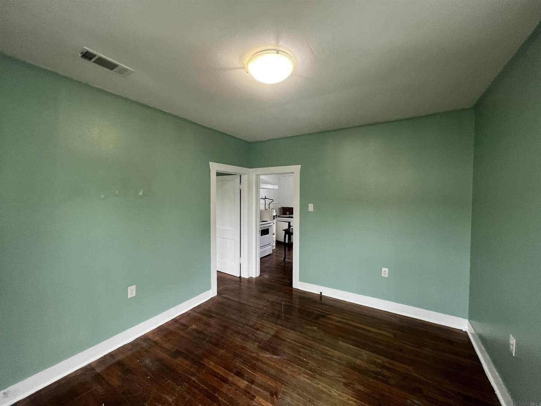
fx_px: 203
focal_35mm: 13
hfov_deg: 106.2
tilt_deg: -1.5
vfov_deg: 89.9
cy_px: 203
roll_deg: -0.5
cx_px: 270
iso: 250
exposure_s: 1/60
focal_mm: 1.57
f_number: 1.8
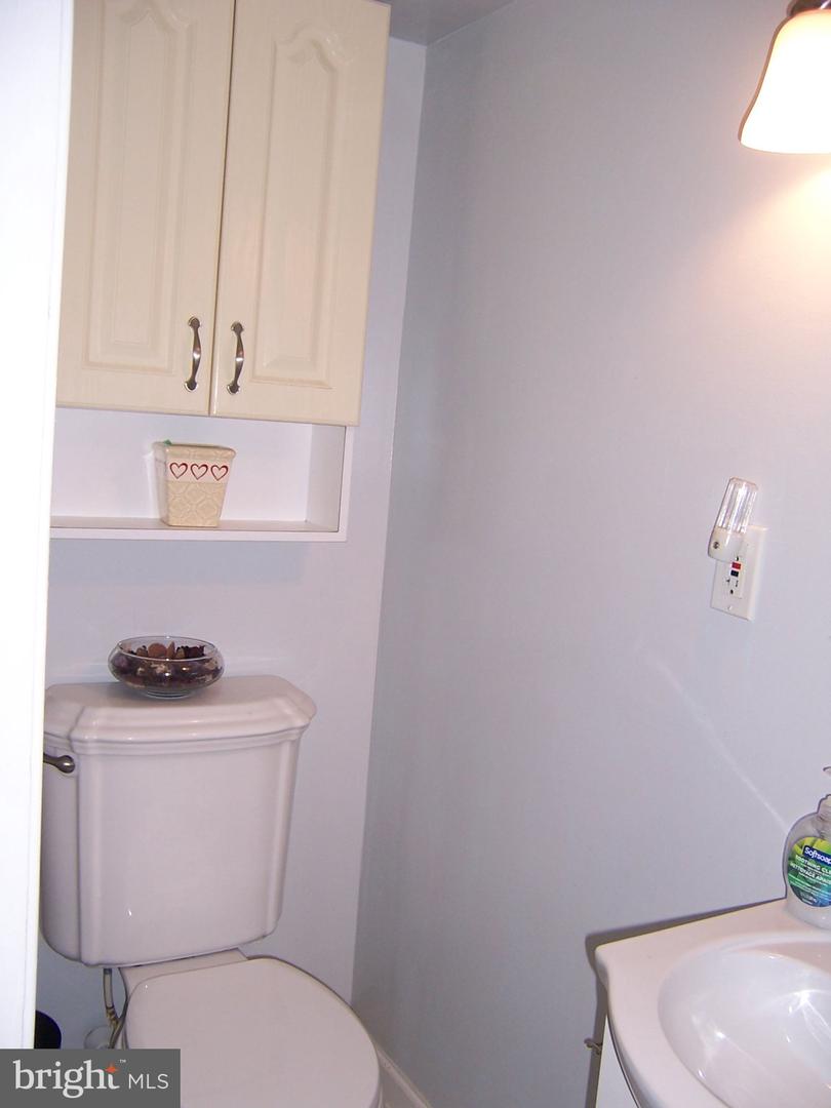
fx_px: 1056
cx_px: 416
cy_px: 554
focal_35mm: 33
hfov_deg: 42.9
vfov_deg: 55.4
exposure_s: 1/60
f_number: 2.8
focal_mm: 5.5
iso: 80
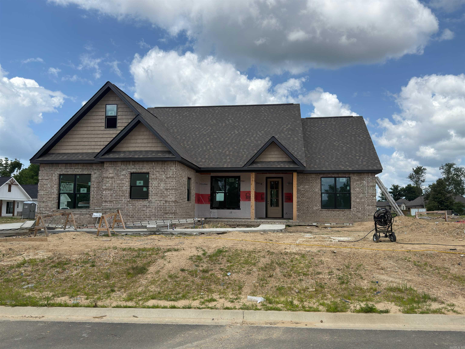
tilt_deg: +7.1
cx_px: 232
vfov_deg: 48.2
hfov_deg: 61.7
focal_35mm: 29
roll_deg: -0.6
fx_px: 389
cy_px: 174
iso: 80
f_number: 1.78
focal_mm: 6.76
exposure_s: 1/3831
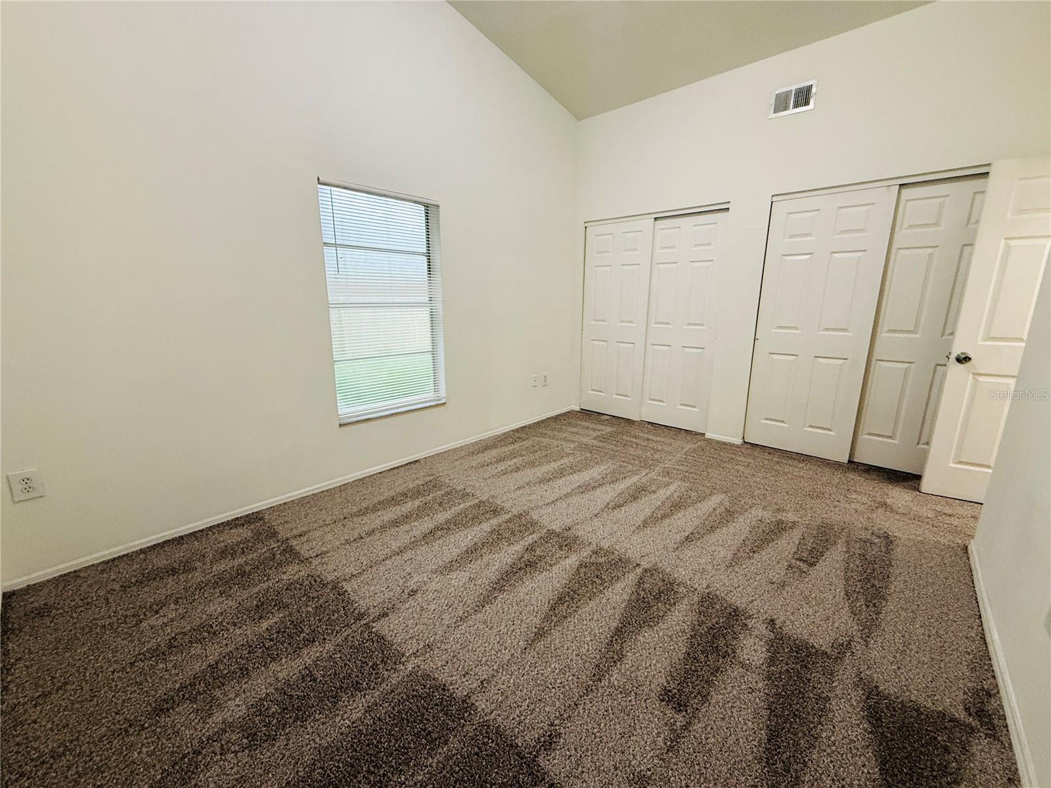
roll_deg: -0.1
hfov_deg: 102.1
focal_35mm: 14
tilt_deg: -12.0
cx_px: 526
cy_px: 394
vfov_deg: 85.7
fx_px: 425
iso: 400
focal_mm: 2.22
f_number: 2.2
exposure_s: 1/60
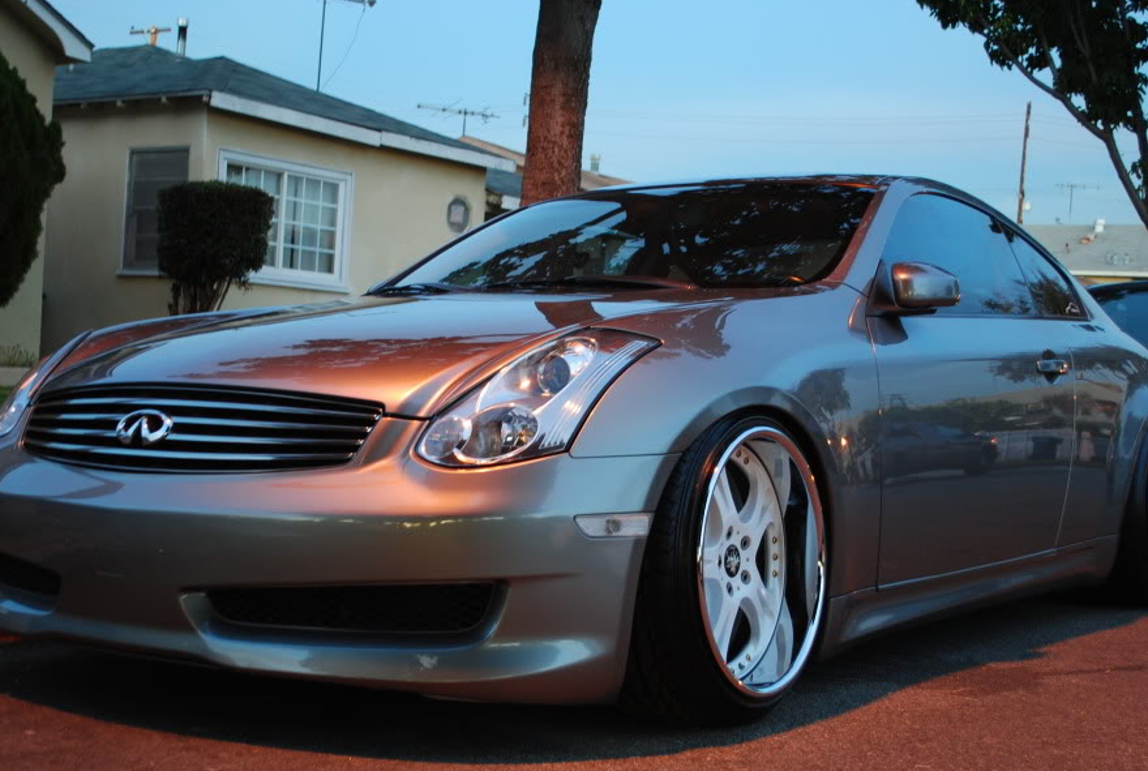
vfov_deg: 26.8
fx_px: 1617
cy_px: 442
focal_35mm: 51
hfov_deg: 39.1
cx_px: 563
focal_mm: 29
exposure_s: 1/3.33
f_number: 4.5
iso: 400
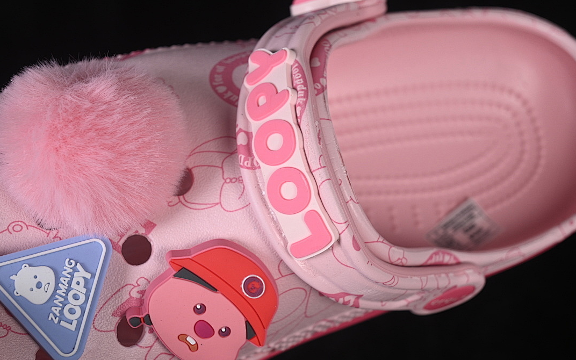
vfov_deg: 16.9
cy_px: 176
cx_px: 289
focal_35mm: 77
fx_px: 1209
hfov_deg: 26.8
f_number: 7.1
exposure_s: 1/80
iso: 160
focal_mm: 50
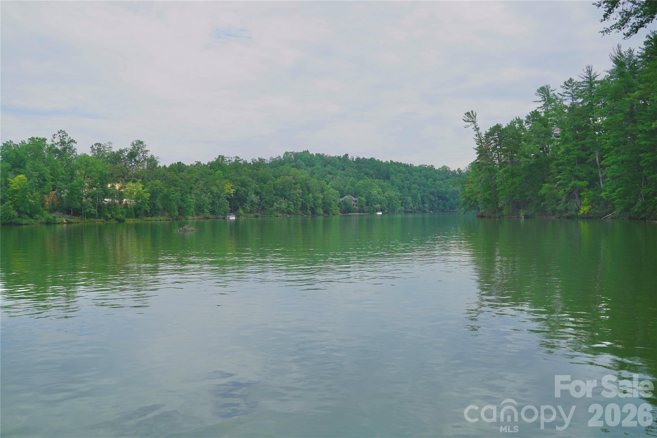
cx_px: 328
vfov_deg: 43.6
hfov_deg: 61.9
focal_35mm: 30
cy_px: 219
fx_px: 547
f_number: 4.5
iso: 125
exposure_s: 1/400
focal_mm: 30
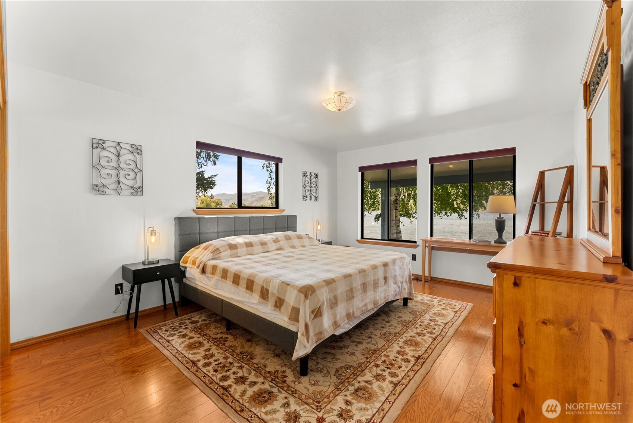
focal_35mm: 15
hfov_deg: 101.5
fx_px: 259
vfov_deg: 78.5
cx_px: 316
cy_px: 212
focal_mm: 14.7
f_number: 6.3
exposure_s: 1/5
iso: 400
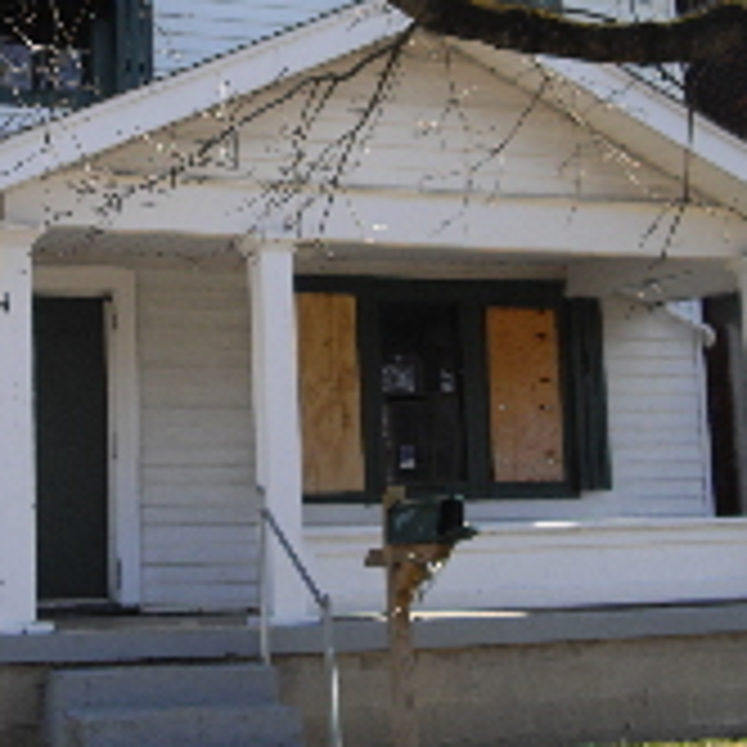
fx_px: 1978
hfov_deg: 21.1
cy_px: 225
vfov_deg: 21.3
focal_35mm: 81
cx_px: 140
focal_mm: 7.9
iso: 50
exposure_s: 1/320
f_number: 2.8
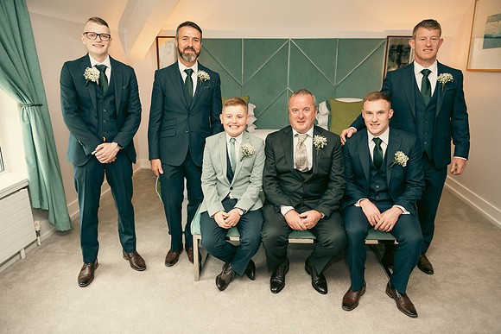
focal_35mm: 26
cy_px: 167
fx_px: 362
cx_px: 250
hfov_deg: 69.4
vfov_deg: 49.6
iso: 800
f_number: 3.5
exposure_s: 1/160
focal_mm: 26
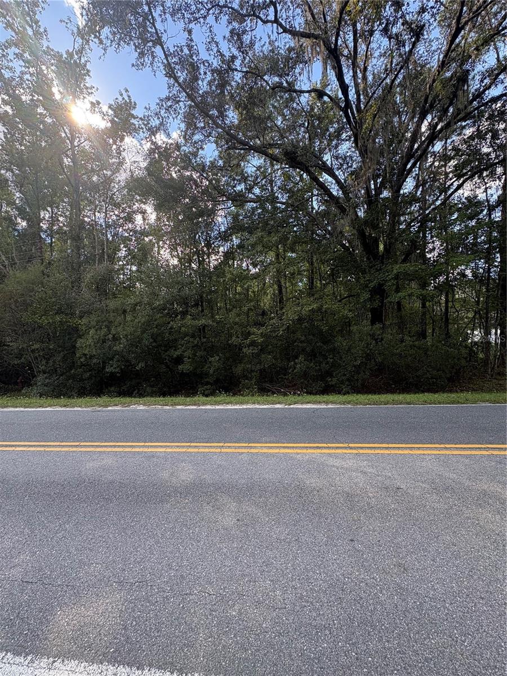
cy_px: 338
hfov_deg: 85.7
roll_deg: +2.4
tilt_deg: +2.0
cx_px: 254
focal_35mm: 14
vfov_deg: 102.1
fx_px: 273
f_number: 2.2
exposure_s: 1/203
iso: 64
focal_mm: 2.22
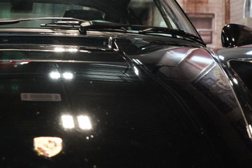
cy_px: 69
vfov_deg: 14.0
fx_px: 687
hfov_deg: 20.5
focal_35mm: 98
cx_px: 44
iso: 12800
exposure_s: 1/100
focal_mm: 44
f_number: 4.5
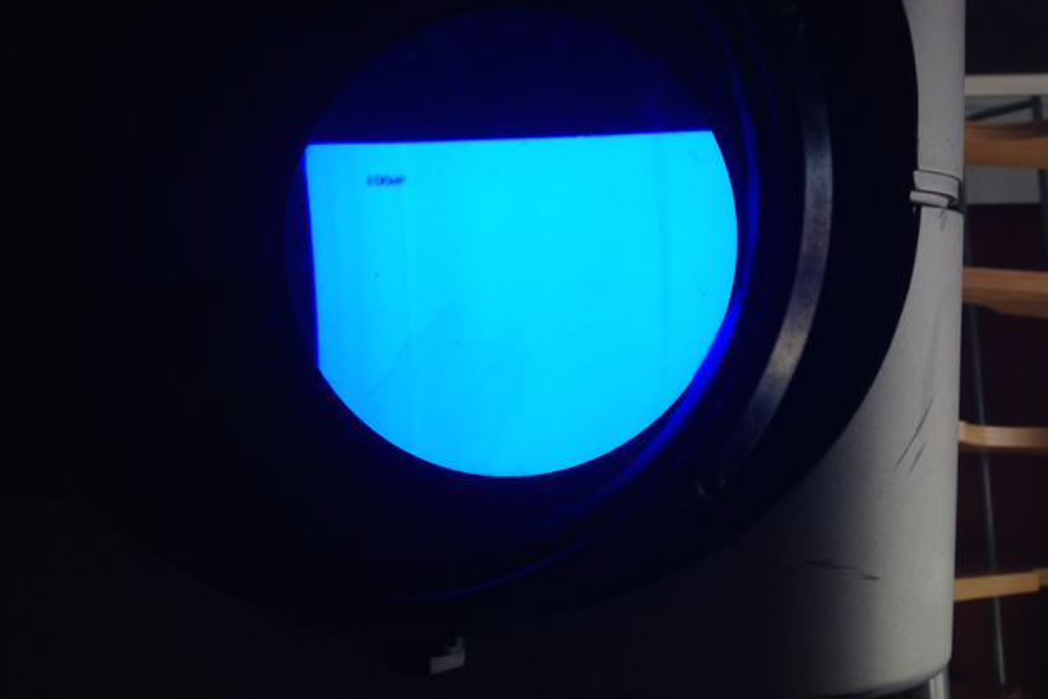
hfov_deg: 51.9
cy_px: 364
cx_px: 526
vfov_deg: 35.9
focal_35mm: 37
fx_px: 1077
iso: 50
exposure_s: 1/60
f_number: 2.4
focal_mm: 4.28
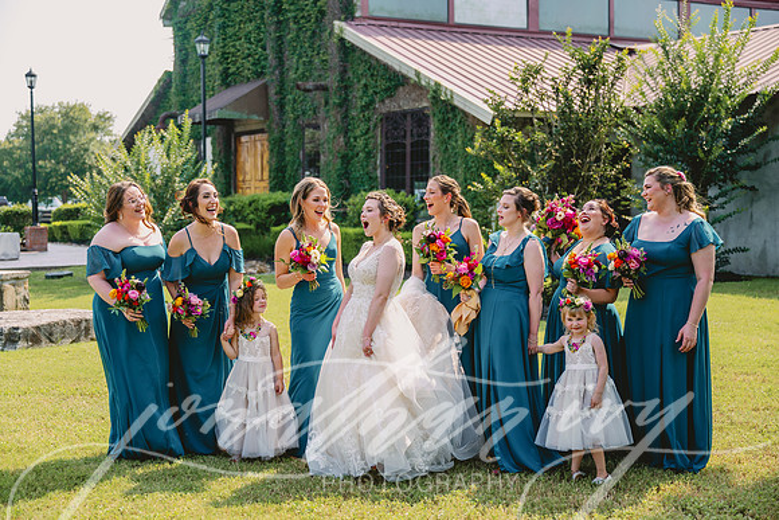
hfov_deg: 37.5
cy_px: 260
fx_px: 1147
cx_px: 390
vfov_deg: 25.5
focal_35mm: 53
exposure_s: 1/640
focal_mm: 53
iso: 50
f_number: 2.8
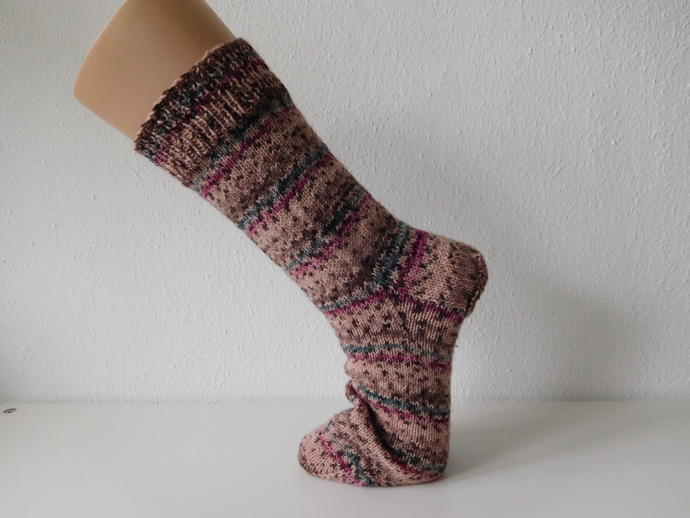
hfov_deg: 69.4
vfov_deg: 54.9
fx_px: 498
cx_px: 345
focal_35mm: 25
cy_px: 259
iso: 160
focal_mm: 4.5
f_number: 3.4
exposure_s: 1/30
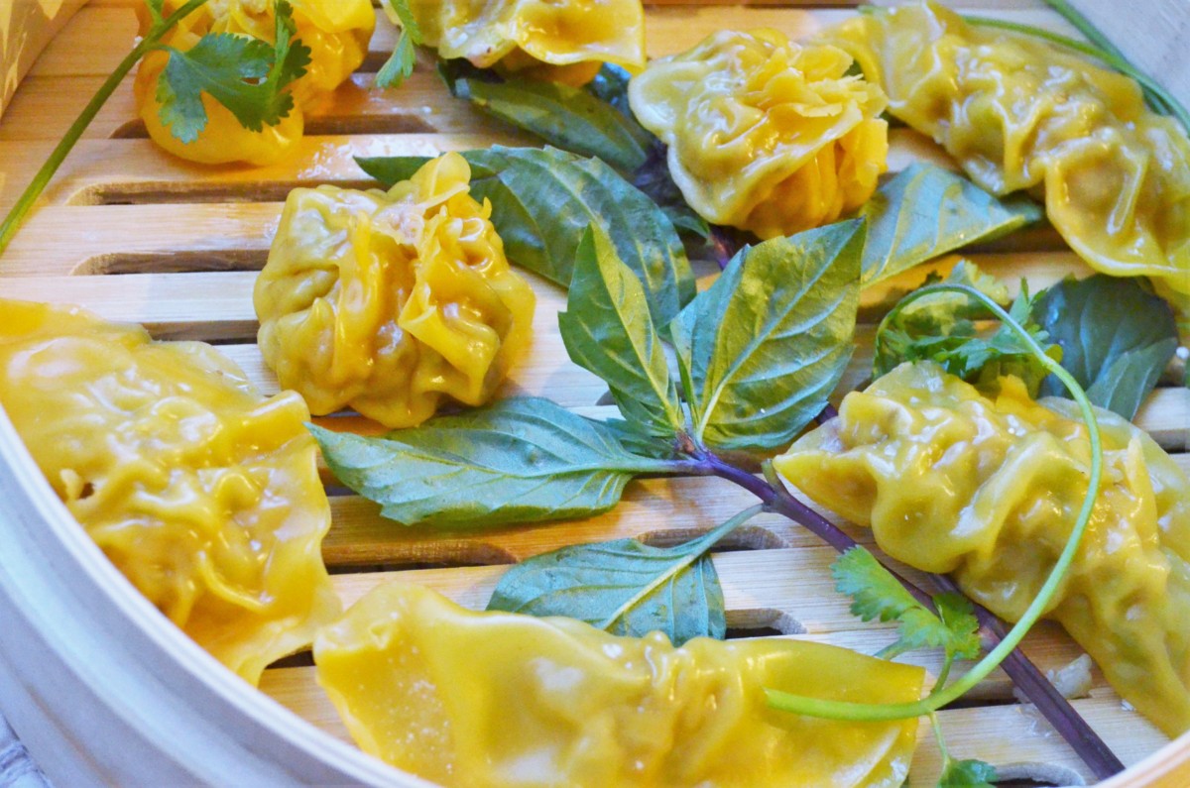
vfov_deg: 25.6
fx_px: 1732
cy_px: 394
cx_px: 595
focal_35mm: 52
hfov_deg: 37.9
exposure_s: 1/15
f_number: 5
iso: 3200
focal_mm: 35
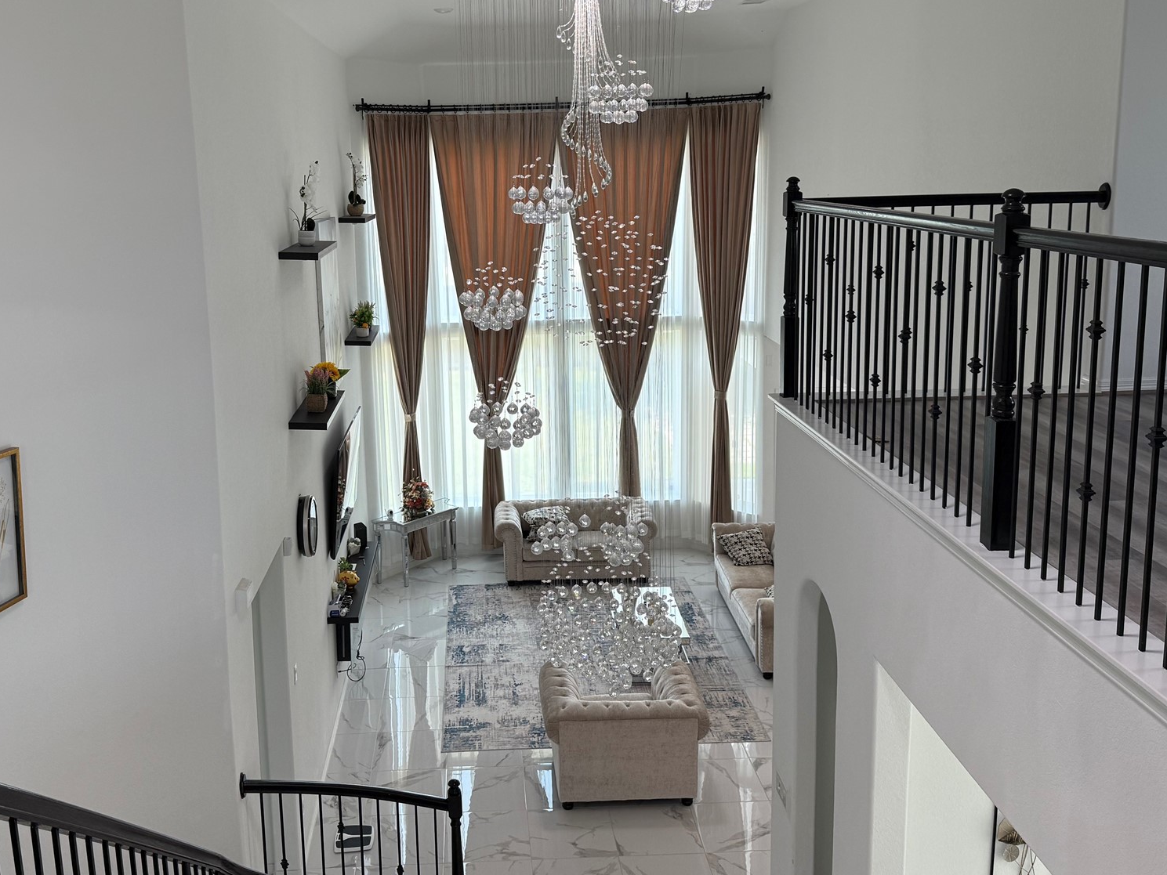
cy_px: 349
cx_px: 503
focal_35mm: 33
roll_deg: +1.0
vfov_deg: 42.7
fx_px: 1113
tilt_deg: -9.5
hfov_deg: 55.2
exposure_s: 1/204
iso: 100
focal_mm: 6.76
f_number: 1.78
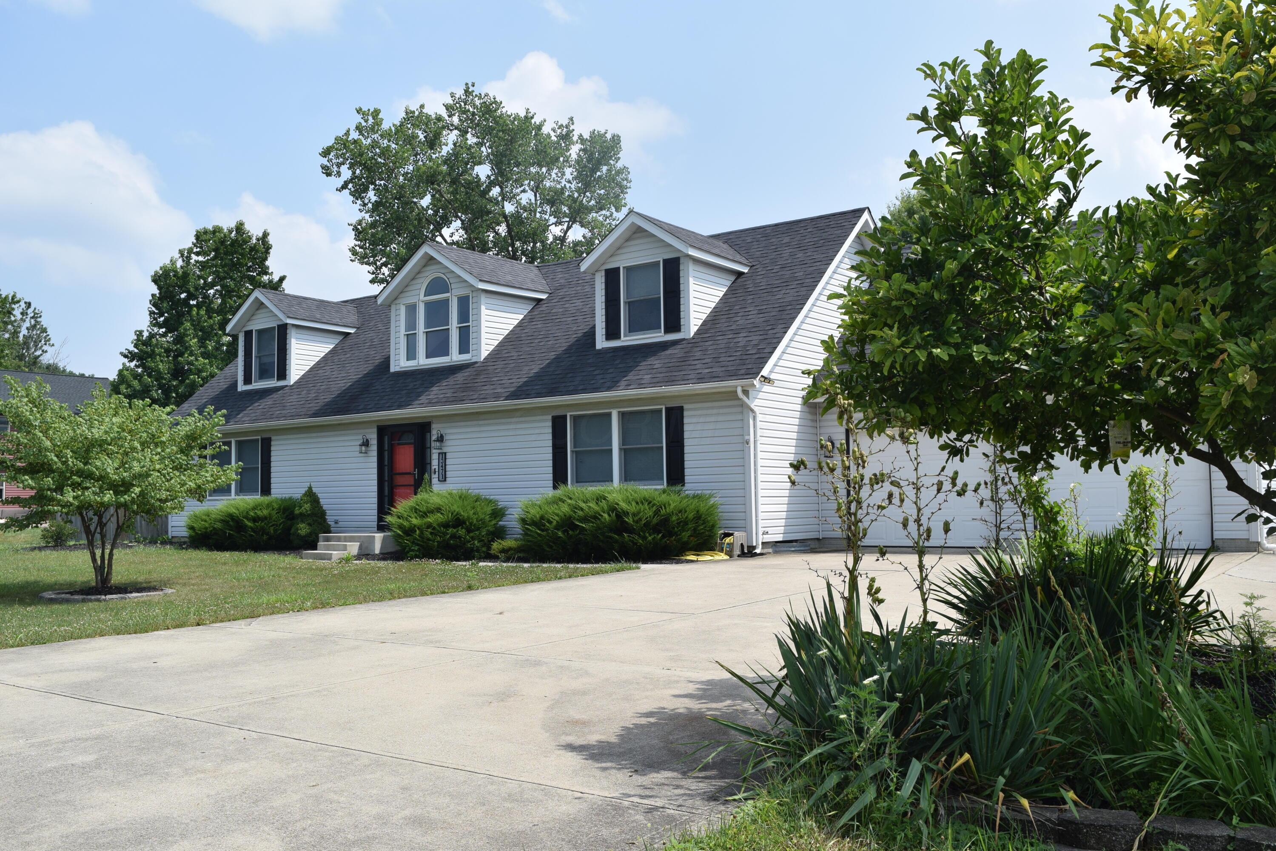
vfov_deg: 40.0
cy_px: 426
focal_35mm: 33
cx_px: 638
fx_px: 1170
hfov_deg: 57.2
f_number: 8
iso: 200
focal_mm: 22
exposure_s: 1/500
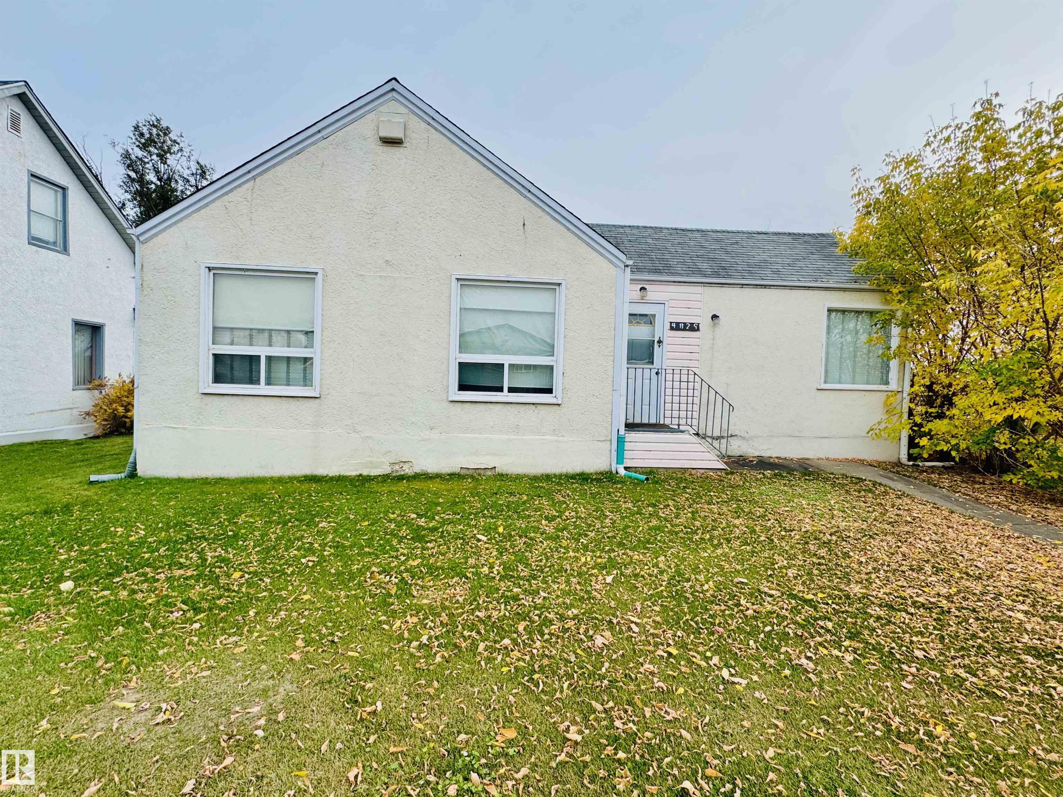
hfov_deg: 102.1
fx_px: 430
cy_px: 398
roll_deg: +0.4
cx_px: 532
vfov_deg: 85.7
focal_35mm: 14
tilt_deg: -2.3
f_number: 2.2
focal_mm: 2.22
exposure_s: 1/548
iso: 40
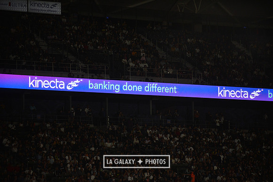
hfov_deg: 10.3
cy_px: 91
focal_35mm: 200
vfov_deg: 6.9
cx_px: 136
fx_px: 1517
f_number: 2.8
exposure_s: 1/3200
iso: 1600
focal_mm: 200
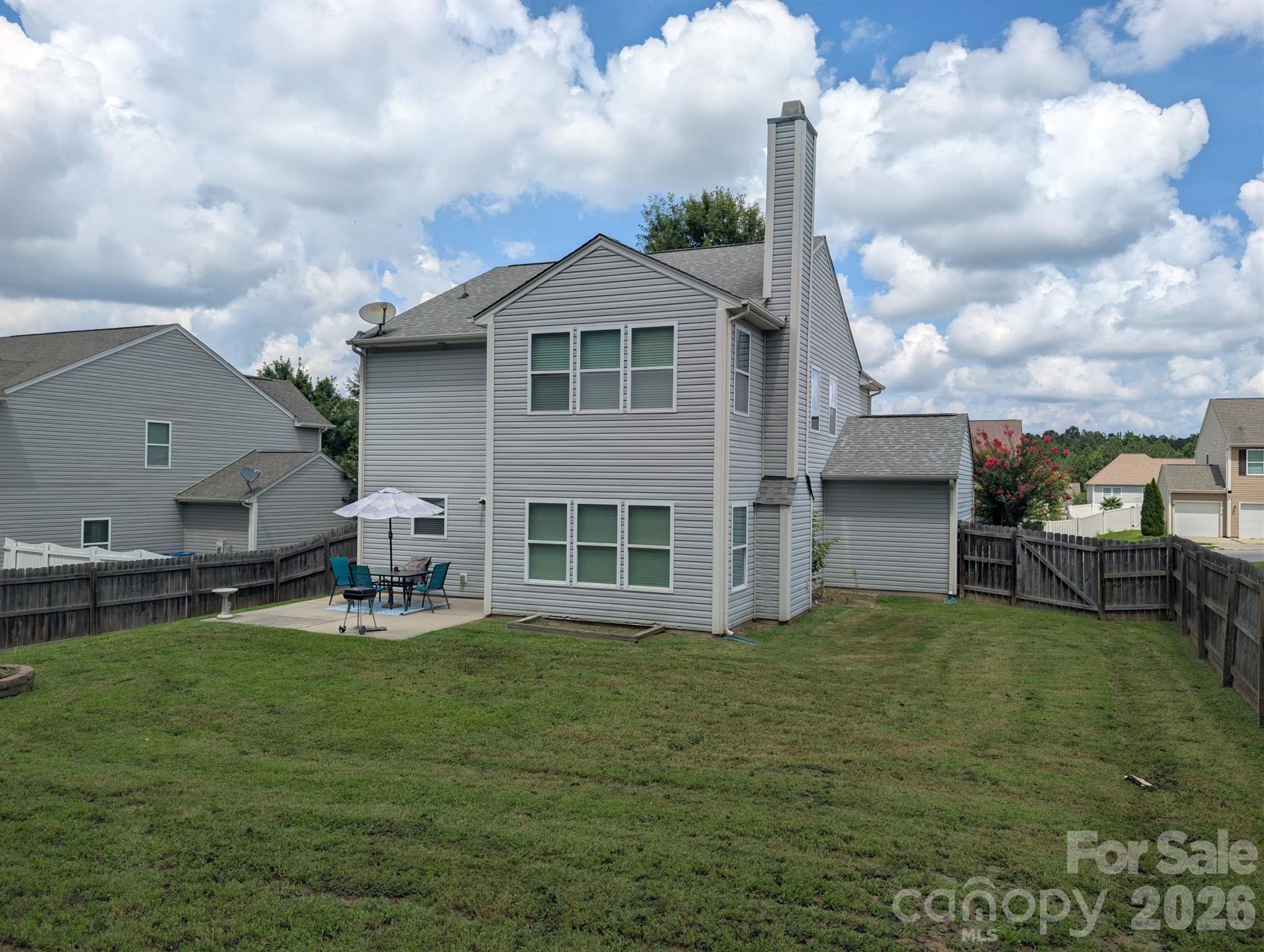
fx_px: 878
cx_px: 632
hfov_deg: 71.5
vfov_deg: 56.9
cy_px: 476
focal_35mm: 24
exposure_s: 1/1550
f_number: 1.68
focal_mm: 6.9
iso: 19
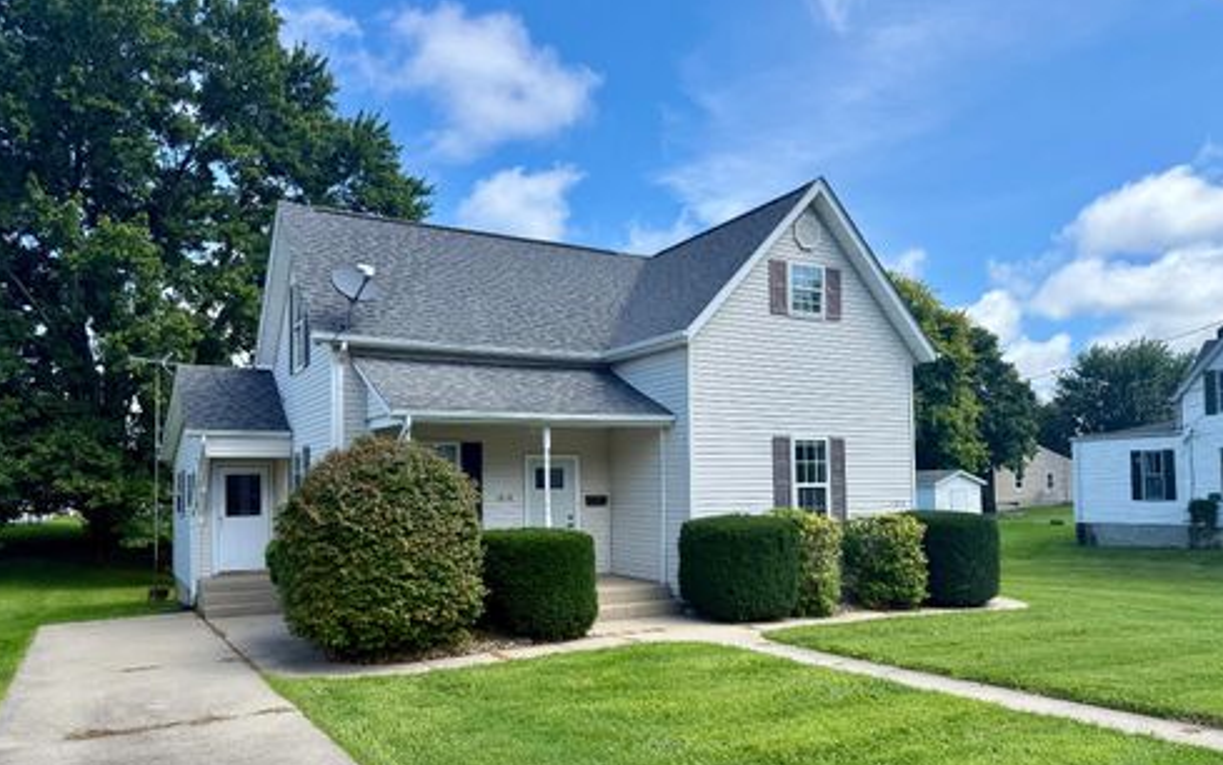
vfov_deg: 47.4
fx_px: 867
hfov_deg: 70.4
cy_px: 449
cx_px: 615
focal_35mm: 26
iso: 80
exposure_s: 1/2525
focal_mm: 6.76
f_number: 1.78
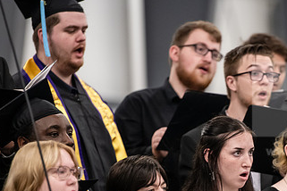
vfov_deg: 3.8
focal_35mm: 361
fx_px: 2878
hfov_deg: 5.7
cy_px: 170
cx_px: 225
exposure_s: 1/200
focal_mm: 200
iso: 3200
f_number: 3.2
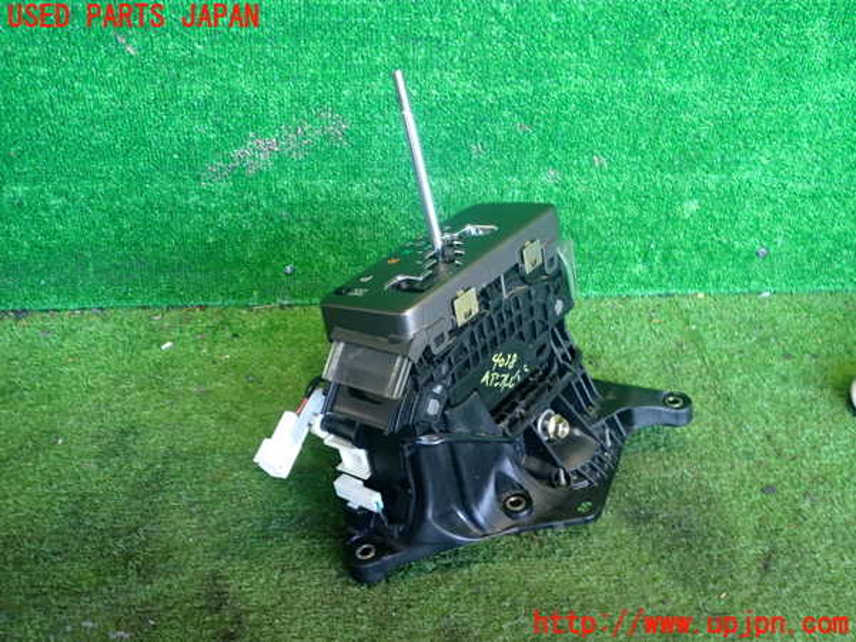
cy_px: 321
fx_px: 742
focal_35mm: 30
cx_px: 428
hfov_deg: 60.0
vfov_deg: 46.8
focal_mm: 5.4
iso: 200
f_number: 2.3
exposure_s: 1/30
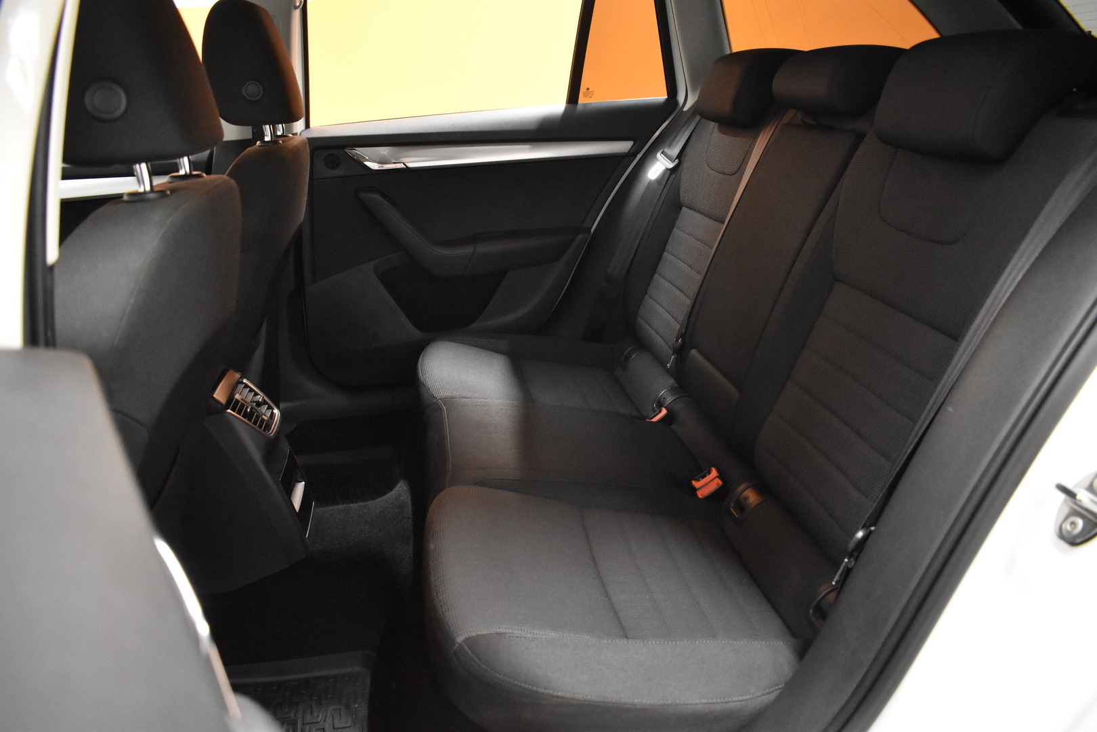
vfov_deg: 47.9
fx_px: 823
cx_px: 548
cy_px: 366
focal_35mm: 27
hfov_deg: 67.4
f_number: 3.5
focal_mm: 18
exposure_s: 1/30
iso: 4500
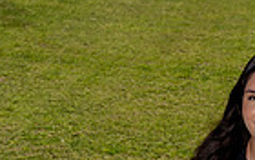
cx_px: 206
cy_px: 369
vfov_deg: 10.4
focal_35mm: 111
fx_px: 773
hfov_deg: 18.6
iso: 100
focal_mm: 34
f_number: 7.1
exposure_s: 1/250
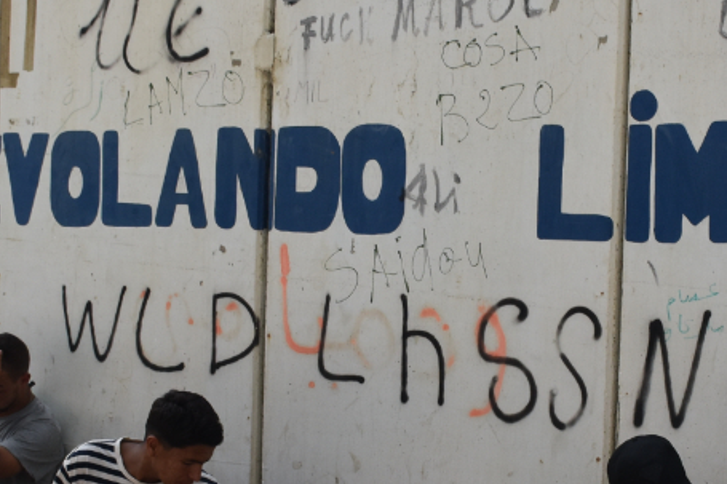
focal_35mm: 87
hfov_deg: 23.3
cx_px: 491
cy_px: 334
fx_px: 1756
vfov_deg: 15.7
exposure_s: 1/250
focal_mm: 22
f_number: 8
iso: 360
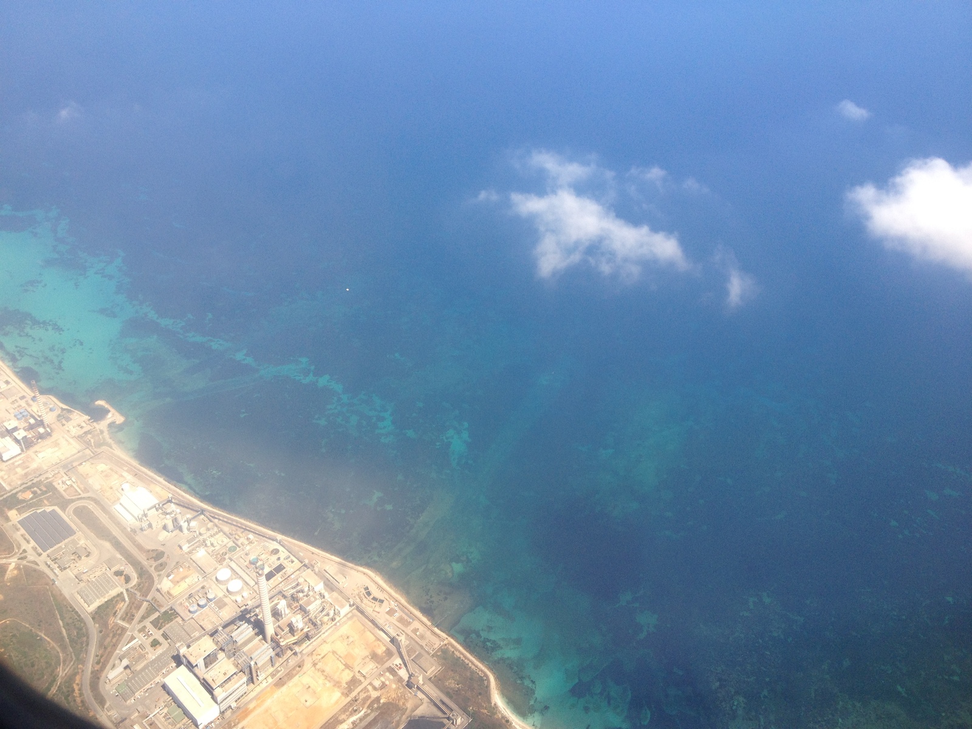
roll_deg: +1.2
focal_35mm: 35
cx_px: 486
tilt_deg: -42.7
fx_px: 983
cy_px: 364
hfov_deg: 52.6
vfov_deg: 40.7
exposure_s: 1/488
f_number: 2.4
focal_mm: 4.28
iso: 50
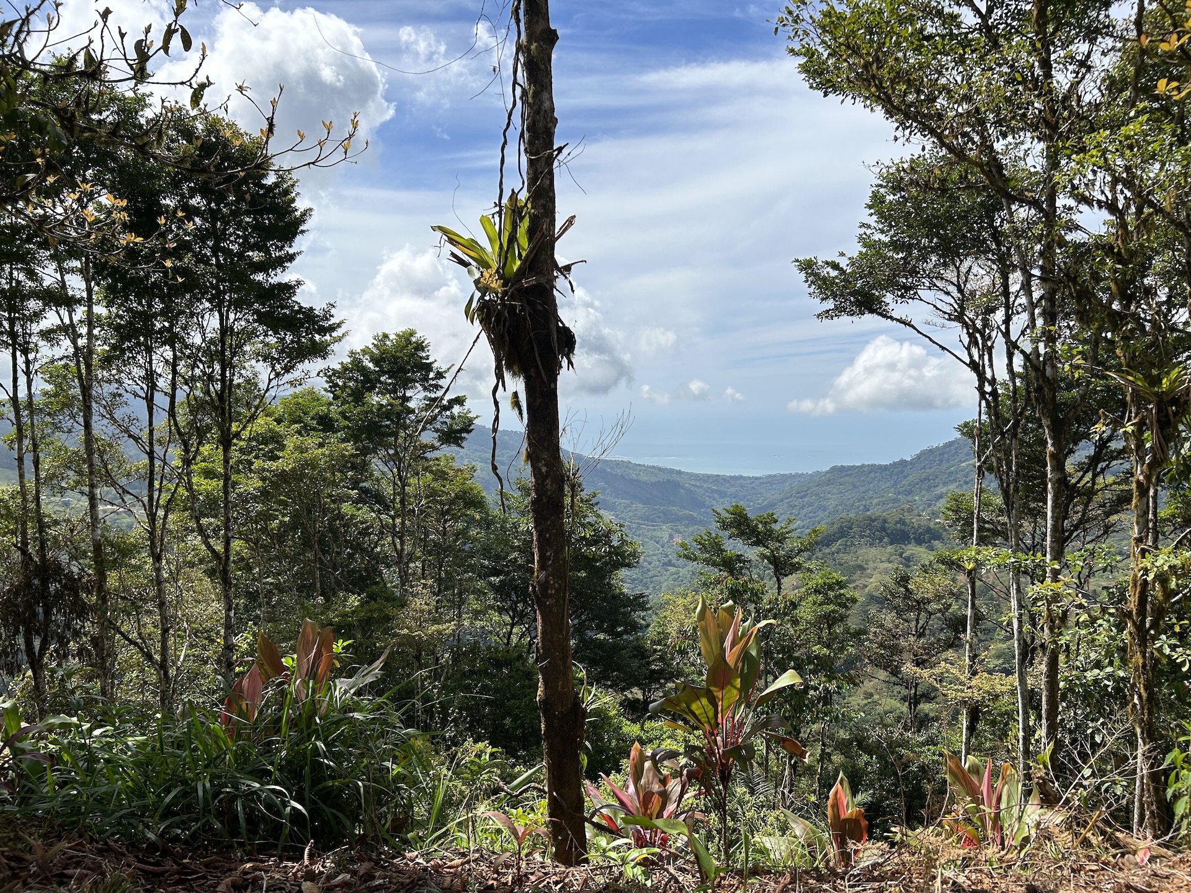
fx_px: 895
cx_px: 596
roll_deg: +0.3
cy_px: 446
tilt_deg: -3.0
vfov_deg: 53.1
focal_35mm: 26
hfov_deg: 67.3
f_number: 1.5
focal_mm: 5.7
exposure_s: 1/6579
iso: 50
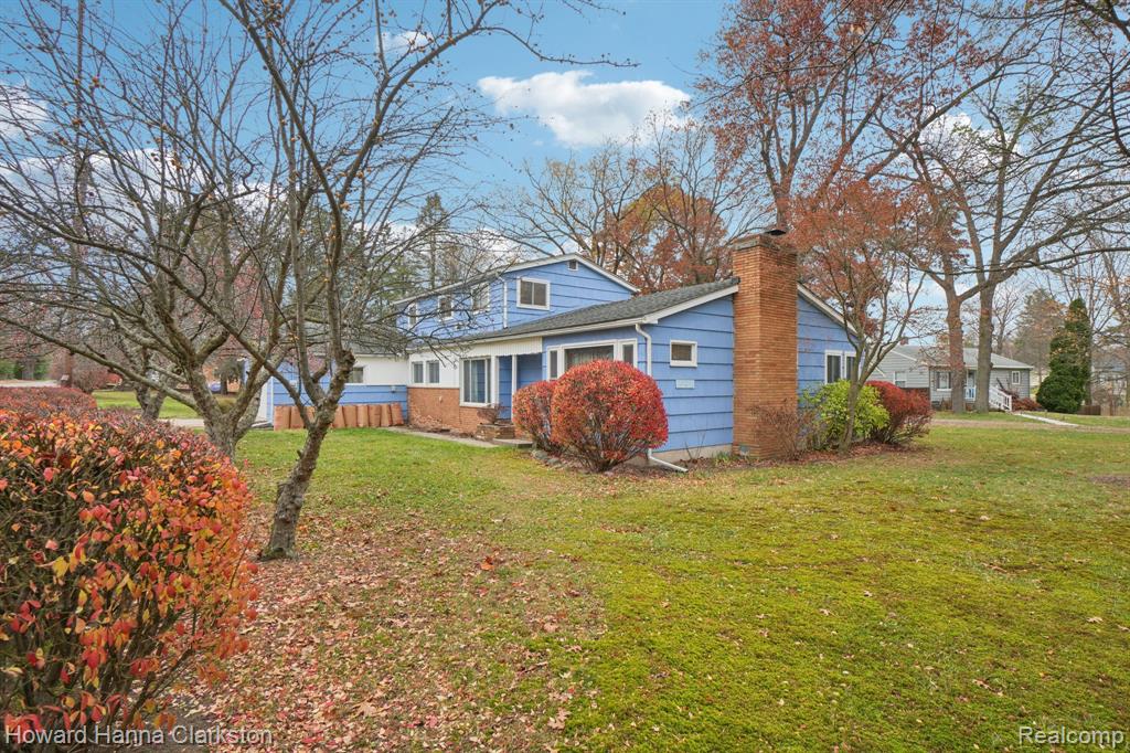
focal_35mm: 16
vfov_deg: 72.0
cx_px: 565
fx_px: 518
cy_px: 376
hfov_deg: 95.0
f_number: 8
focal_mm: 11
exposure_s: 1/30
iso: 200
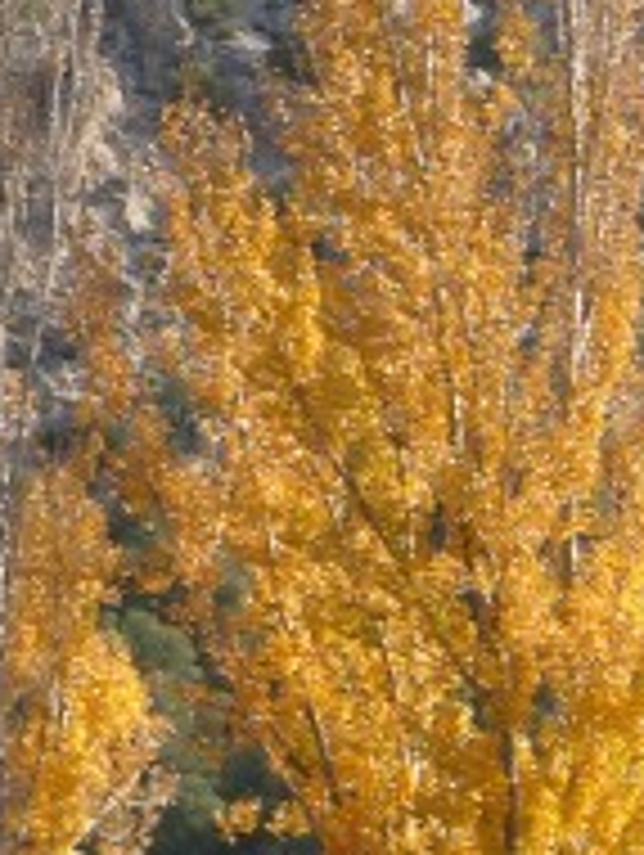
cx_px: -297
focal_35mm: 404
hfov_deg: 3.7
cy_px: 387
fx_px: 9999
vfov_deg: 4.9
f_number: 4.1
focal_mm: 25.4
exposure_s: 1/213
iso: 50
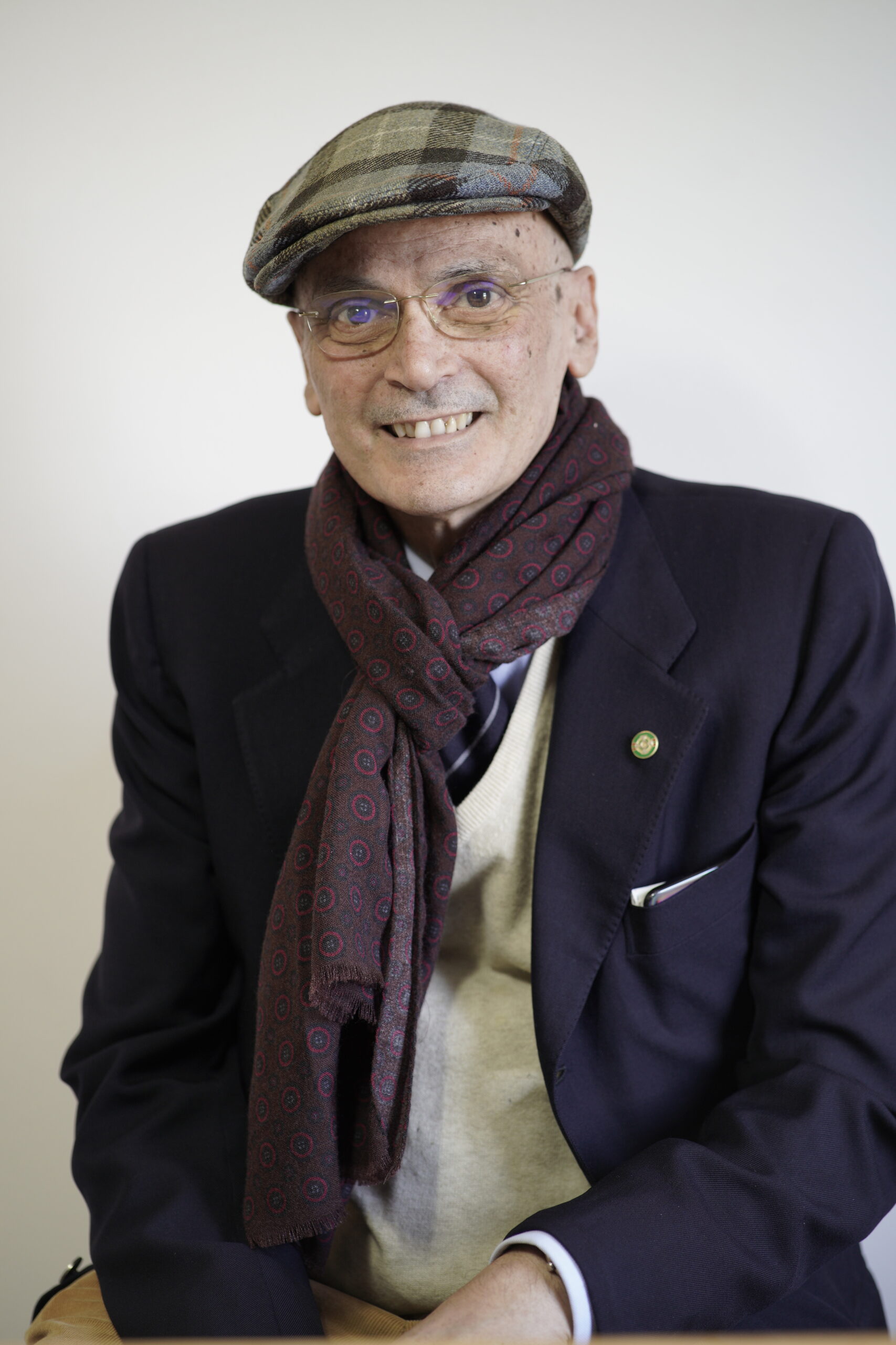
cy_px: 672
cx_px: 448
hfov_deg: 16.1
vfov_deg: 23.9
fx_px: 3173
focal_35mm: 85
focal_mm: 85
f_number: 2.8
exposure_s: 1/160
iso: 320
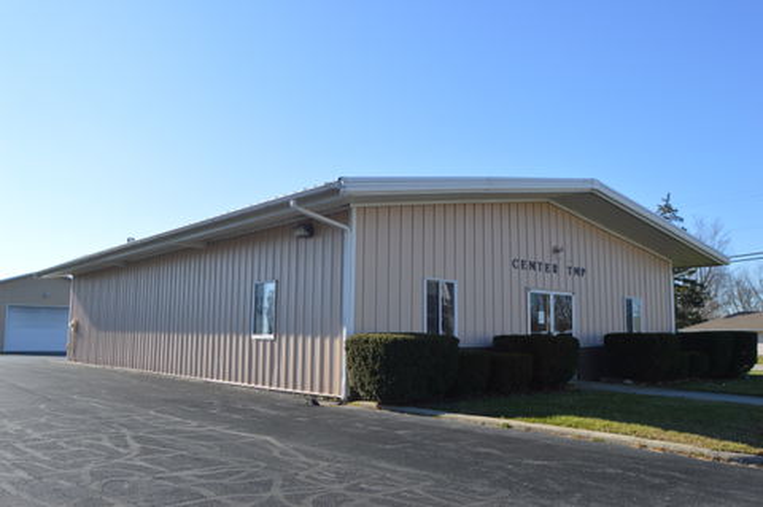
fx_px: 635
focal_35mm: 30
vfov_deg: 43.5
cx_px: 382
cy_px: 254
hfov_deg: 62.0
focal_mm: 20
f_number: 8
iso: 100
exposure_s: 1/250
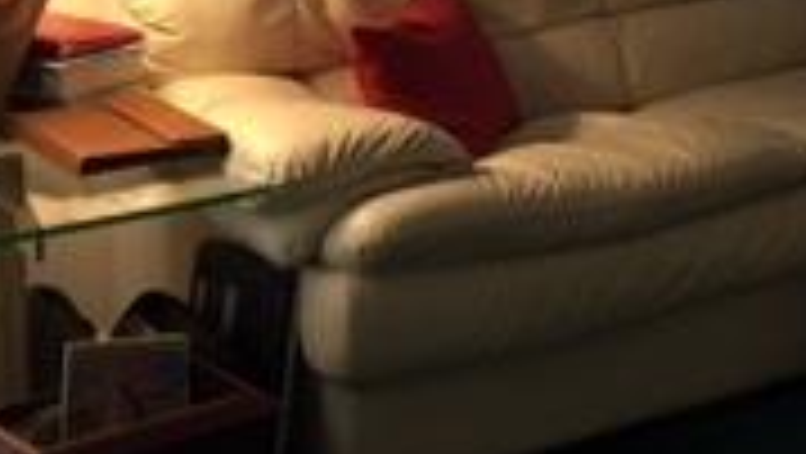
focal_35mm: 113
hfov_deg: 17.5
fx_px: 2417
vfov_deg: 10.5
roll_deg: -1.5
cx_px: 1121
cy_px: -135
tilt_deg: -9.7
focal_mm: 4.15
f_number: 2.2
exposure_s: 1/30
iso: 80
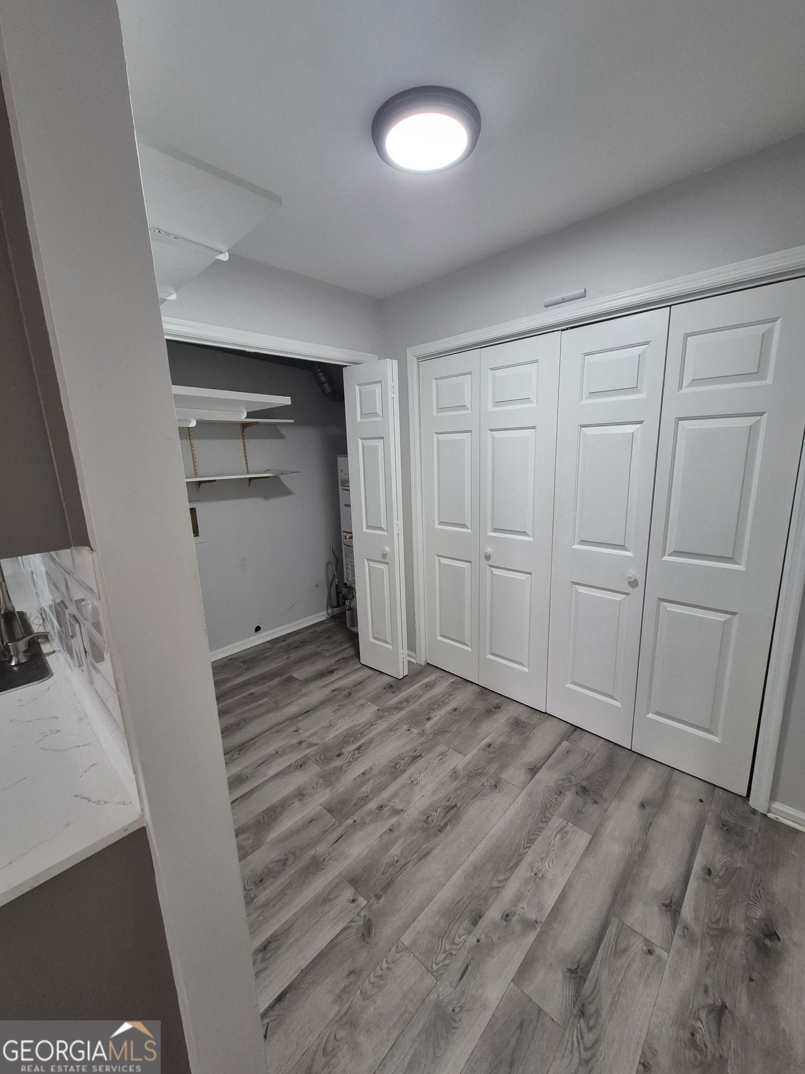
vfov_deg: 106.2
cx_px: 402
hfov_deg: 89.9
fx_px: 403
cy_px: 537
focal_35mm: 13
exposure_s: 1/60
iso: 200
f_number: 2.2
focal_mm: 1.74
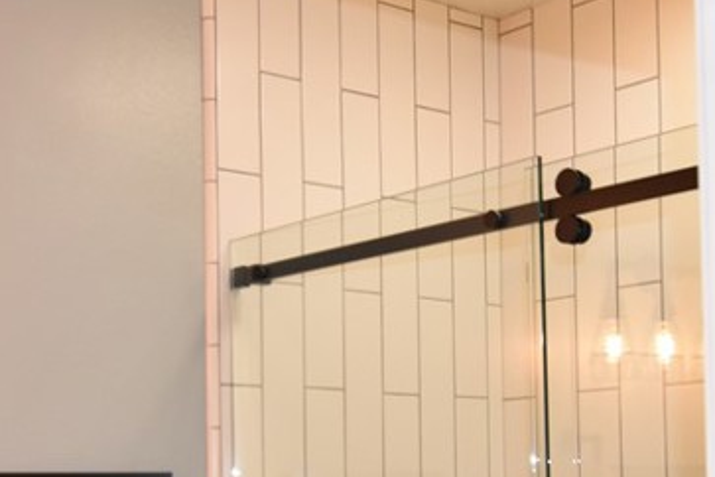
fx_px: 1259
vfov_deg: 20.9
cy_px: 446
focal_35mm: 63
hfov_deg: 31.2
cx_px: 189
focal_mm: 15
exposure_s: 1/100
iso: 800
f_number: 5
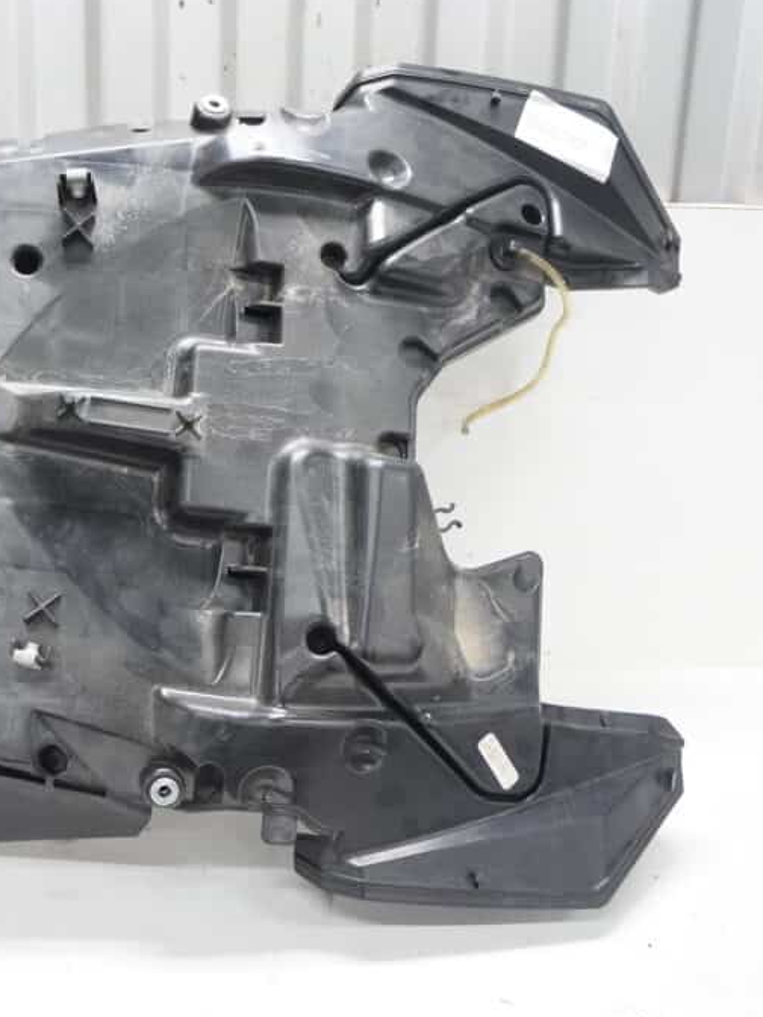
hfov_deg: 33.7
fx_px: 1226
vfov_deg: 45.1
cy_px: 509
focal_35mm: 42
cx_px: 176
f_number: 3.5
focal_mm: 19
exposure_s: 1/60
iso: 500
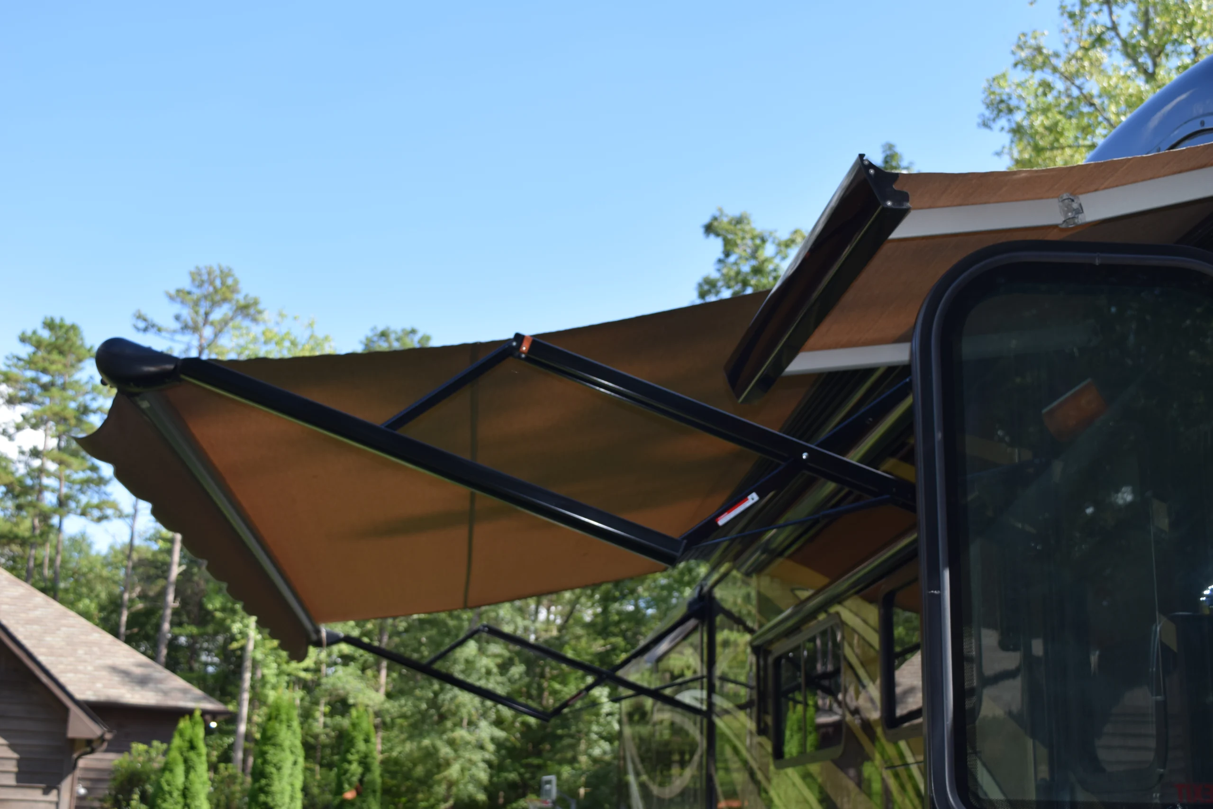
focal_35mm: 46
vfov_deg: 28.9
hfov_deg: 42.3
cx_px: 606
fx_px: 1567
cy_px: 404
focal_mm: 31
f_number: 6.3
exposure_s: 1/160
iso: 100
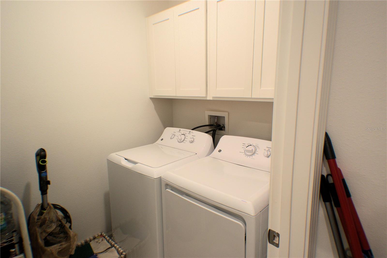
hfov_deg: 57.2
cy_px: 129
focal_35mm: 33
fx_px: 355
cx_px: 194
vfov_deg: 40.0
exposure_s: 1/80
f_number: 4
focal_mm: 22
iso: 400
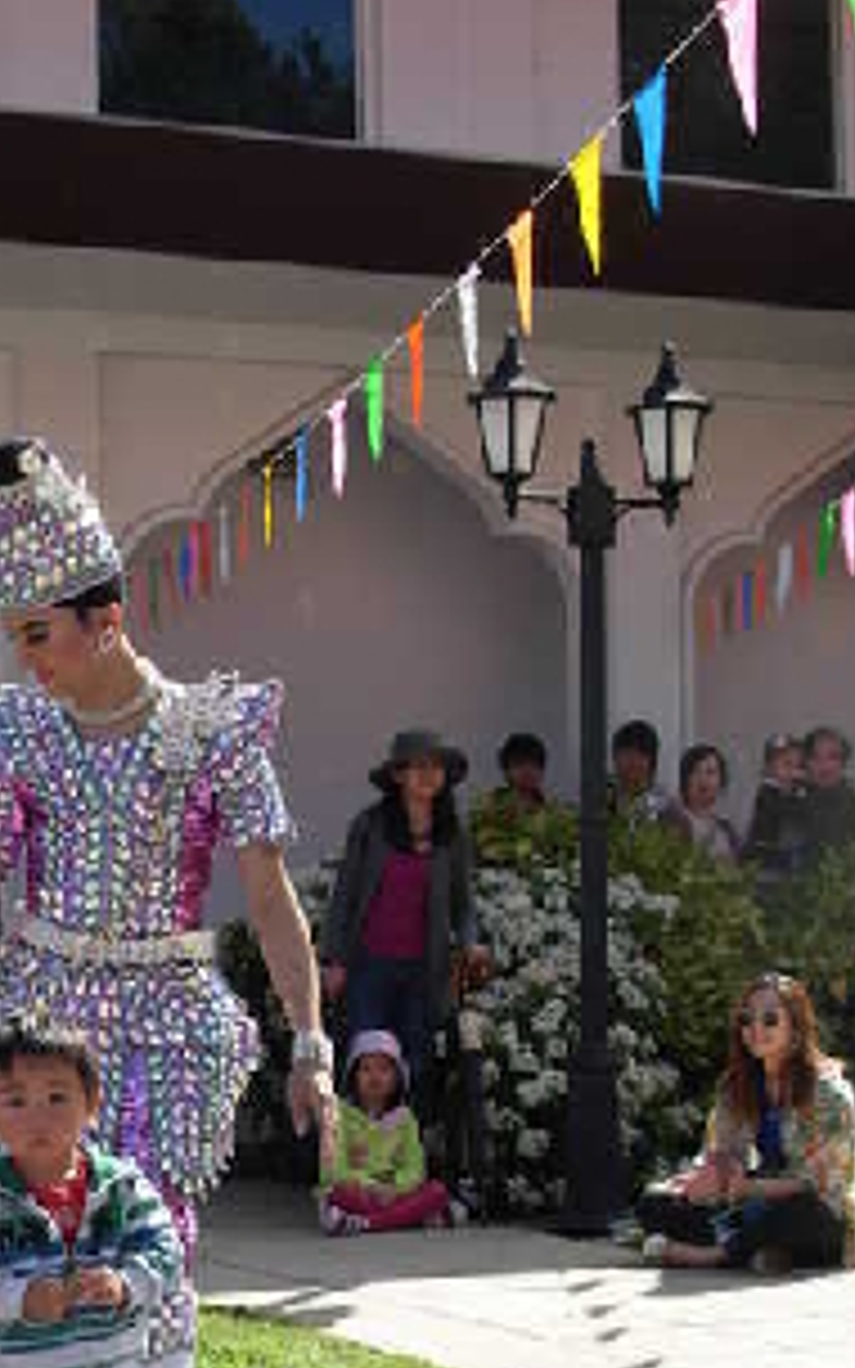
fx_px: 3244
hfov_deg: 14.9
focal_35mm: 87
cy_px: 864
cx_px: 99
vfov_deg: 23.7
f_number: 3.2
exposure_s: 1/683
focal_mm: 8.5
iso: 79
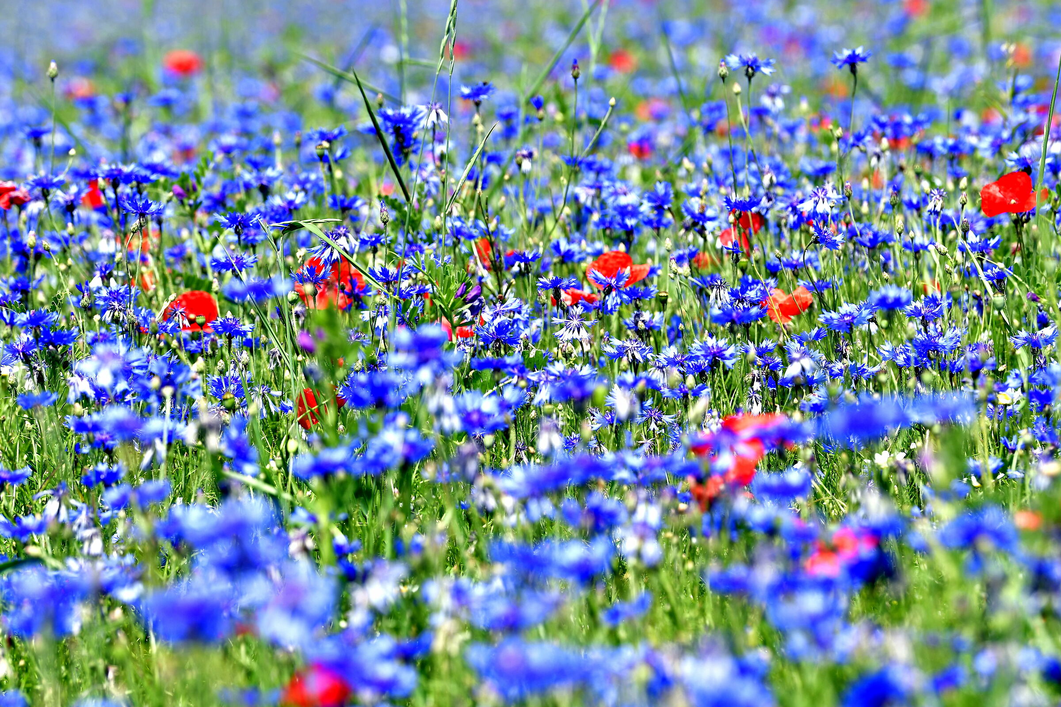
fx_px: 4067
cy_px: 354
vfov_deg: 9.9
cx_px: 530
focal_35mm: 138
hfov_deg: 14.9
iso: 100
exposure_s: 1/640
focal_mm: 92
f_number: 5
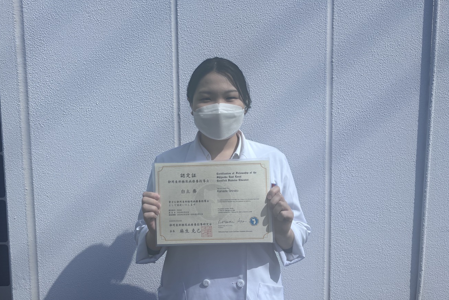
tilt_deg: -5.0
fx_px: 412
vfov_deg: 40.0
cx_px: 198
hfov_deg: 57.1
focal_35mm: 33
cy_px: 148
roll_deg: +1.4
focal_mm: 5.96
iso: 50
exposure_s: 1/8333
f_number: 1.6
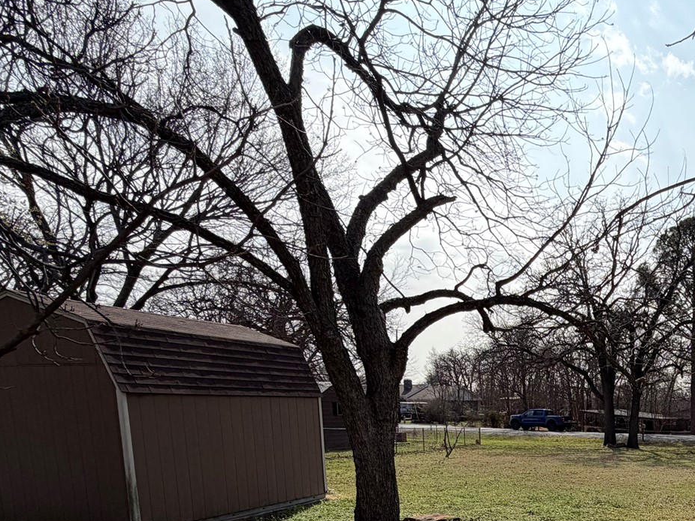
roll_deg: +0.2
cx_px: 636
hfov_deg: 51.0
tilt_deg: -7.8
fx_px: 622
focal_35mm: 31
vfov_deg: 41.0
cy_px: 493
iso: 25
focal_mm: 2.22
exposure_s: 1/1745
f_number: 2.2
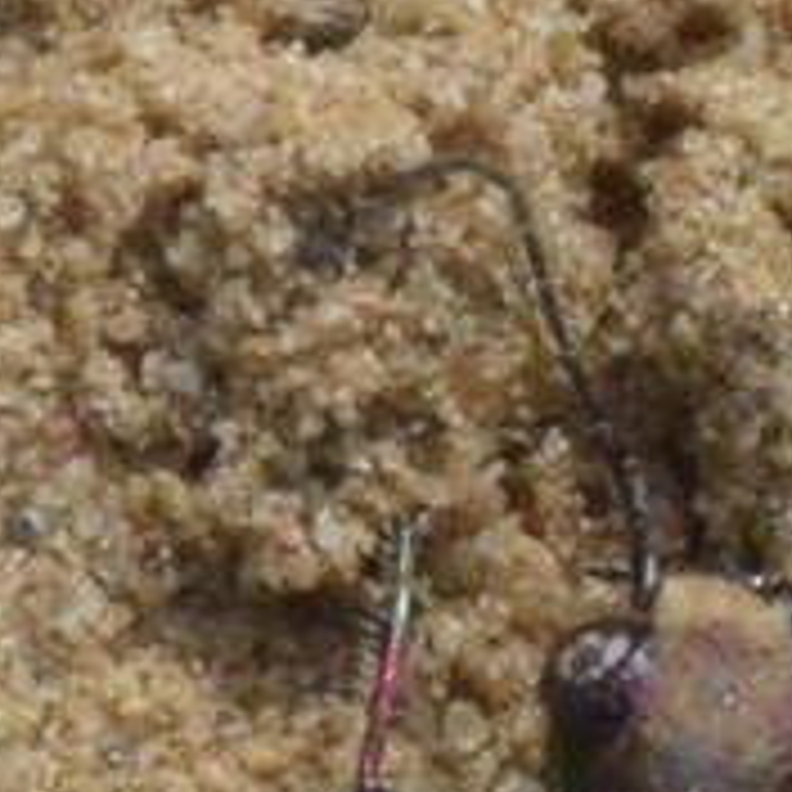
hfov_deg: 1.8
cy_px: 896
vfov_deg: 1.8
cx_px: 684
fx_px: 25238
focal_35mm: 975
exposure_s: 1/2000
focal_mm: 140
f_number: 5.6
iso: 400
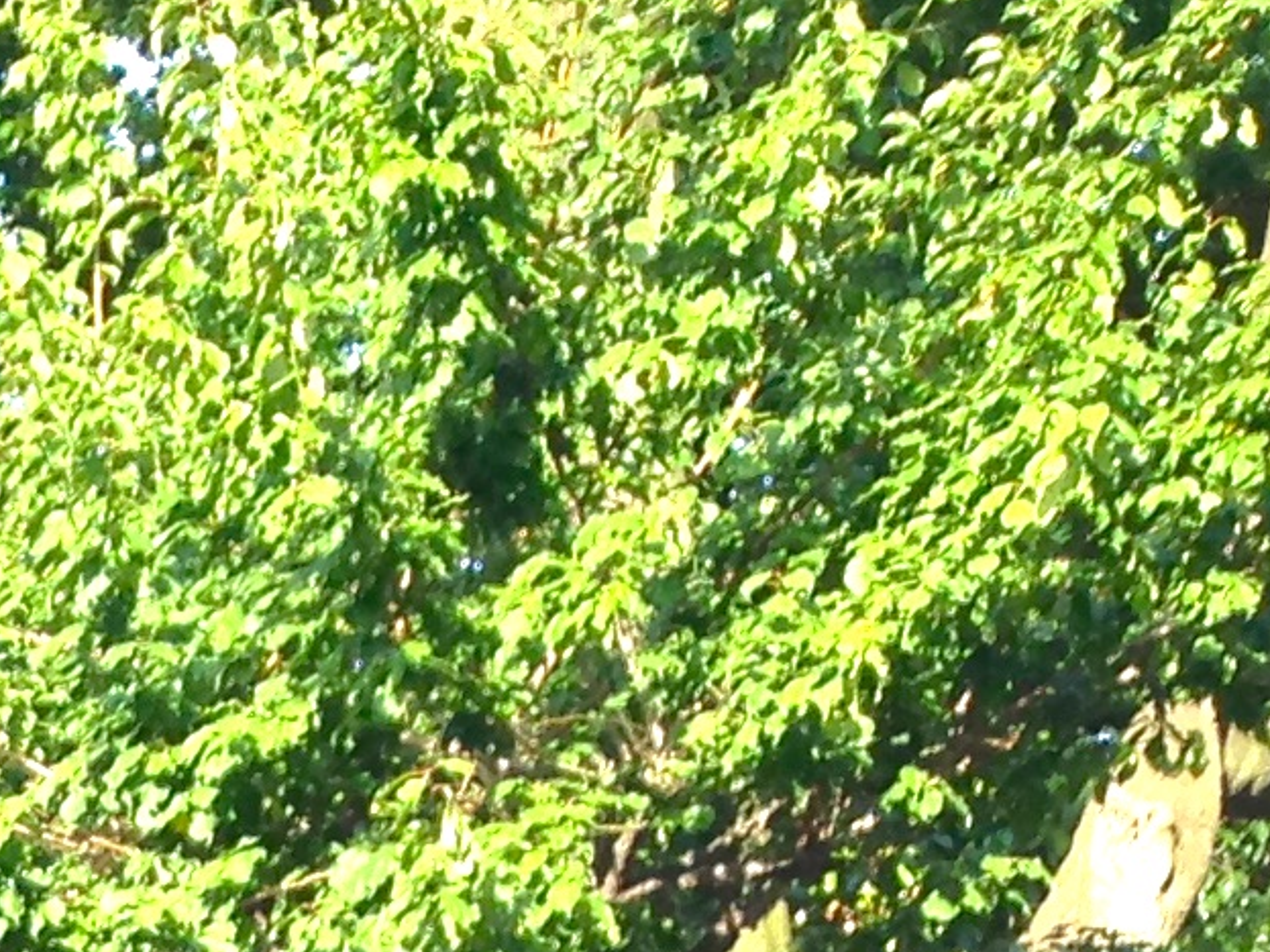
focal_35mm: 173
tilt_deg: +1.6
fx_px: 6346
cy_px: 2346
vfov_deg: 7.9
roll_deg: +5.6
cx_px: -1727
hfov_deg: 10.1
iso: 50
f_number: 2.4
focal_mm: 4.12
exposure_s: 1/120
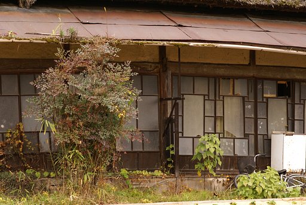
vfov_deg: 9.2
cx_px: 153
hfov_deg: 13.7
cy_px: 102
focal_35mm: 150
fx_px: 1277
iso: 400
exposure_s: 1/60
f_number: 8
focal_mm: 100
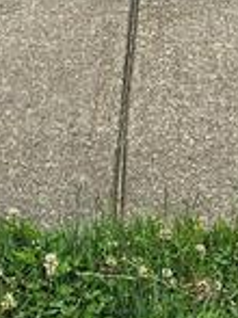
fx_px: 1552
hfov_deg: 8.7
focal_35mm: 169
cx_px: 35
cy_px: -573
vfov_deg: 9.6
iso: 25
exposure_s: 1/593
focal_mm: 5.4
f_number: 1.8
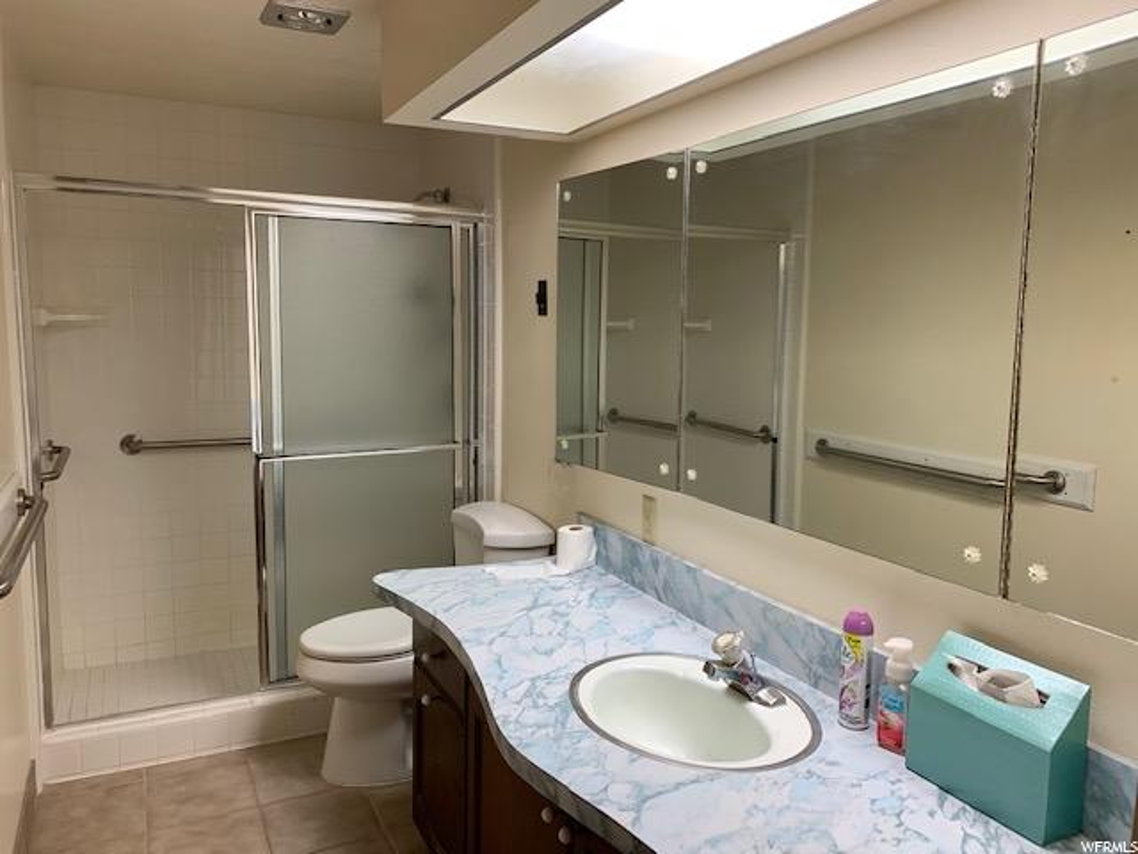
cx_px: 569
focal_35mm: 26
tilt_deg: -6.4
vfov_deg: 53.1
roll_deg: -0.6
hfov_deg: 67.3
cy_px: 427
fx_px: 855
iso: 80
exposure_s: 1/120
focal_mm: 4.25
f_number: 1.8
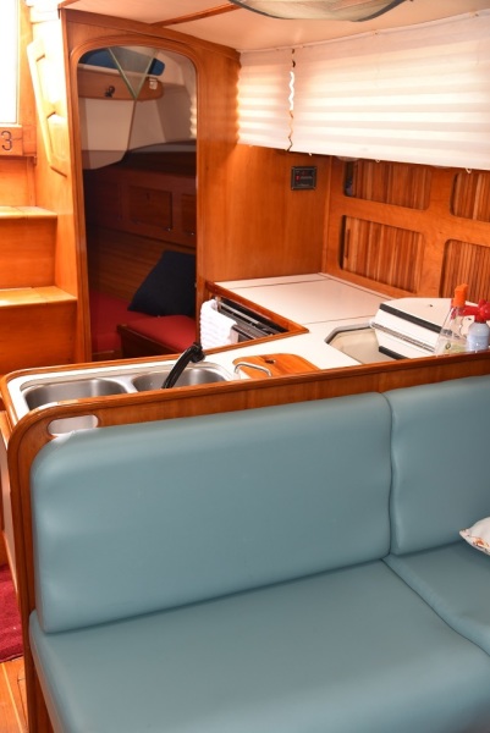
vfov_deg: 50.7
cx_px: 245
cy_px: 366
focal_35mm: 38
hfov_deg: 35.1
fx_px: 774
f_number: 4.5
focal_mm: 38
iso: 800
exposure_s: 1/80
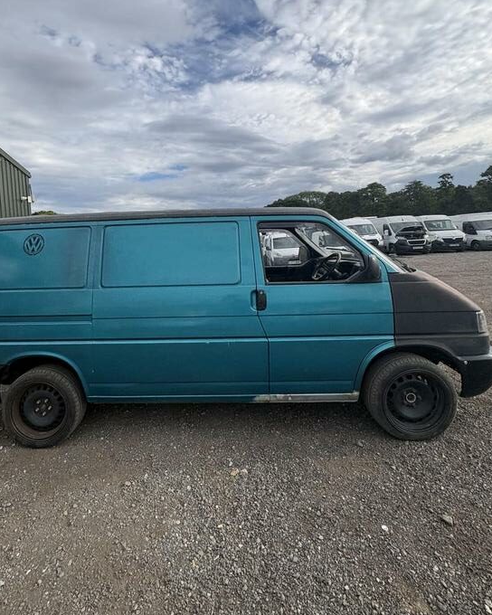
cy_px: 243
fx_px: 328
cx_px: 213
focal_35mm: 18
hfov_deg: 73.4
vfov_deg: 85.2
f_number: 2.2
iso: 50
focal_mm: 2.22
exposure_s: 1/1567
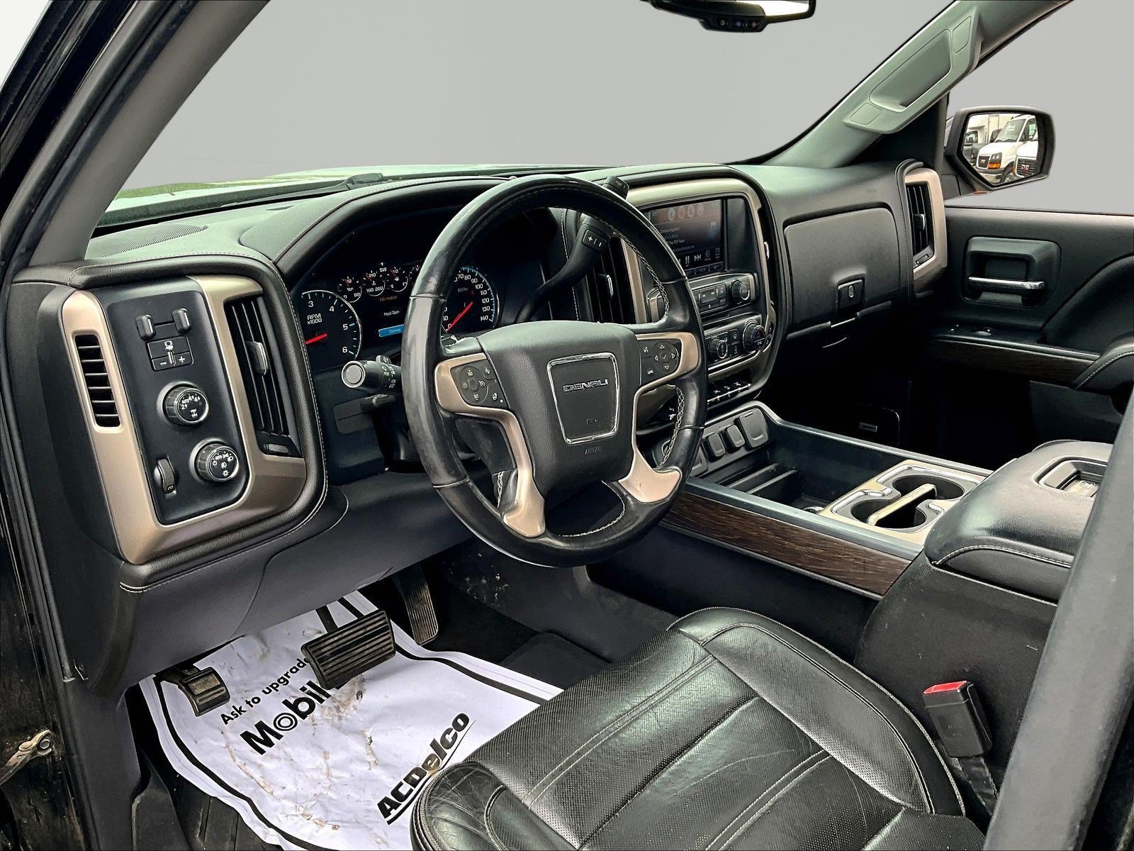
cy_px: 426
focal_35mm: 29
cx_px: 567
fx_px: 950
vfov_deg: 48.2
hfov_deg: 61.7
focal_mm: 3
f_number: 1.8
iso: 20
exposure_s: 1/122
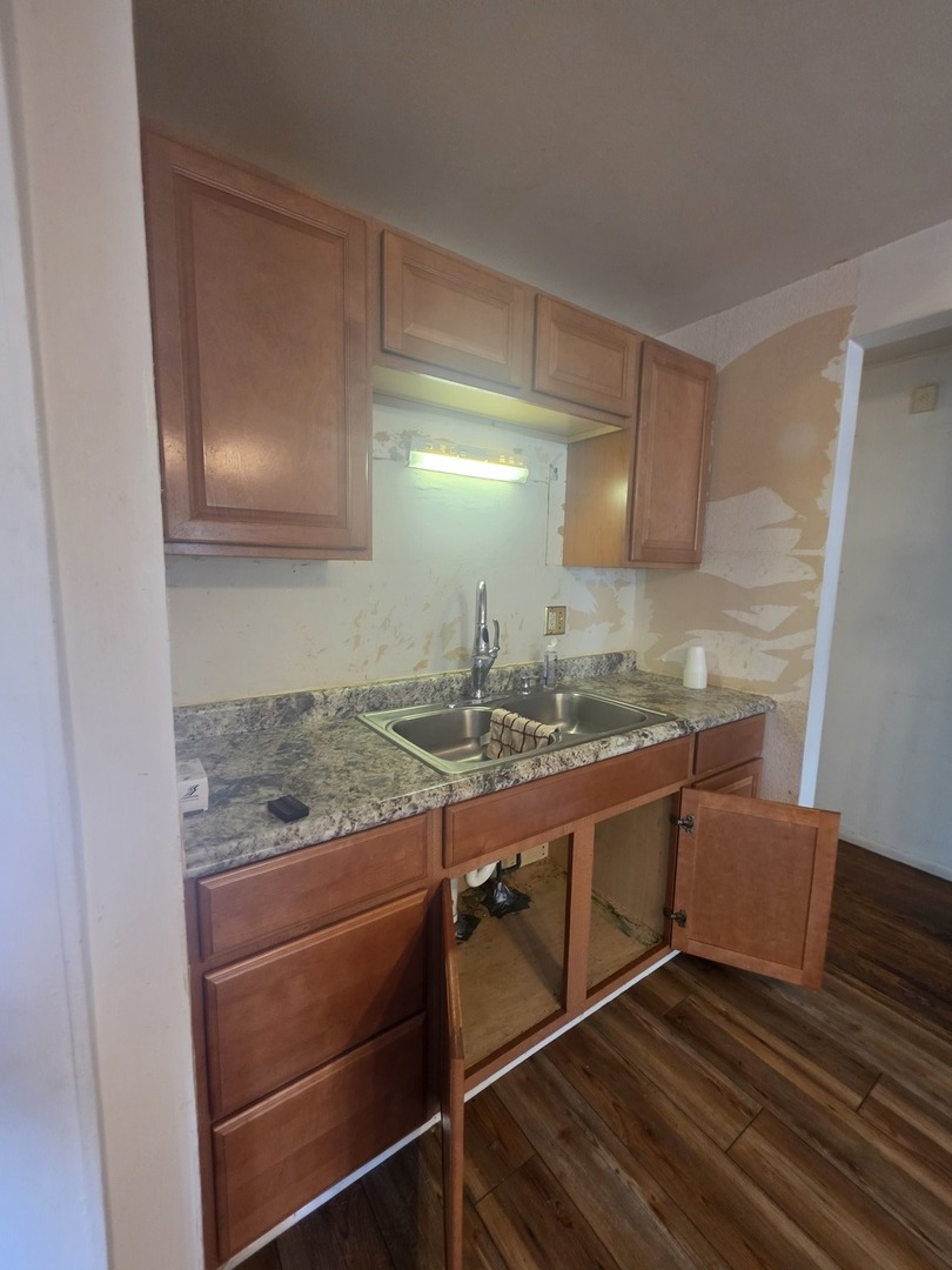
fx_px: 477
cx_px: 476
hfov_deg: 89.9
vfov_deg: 106.2
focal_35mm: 13
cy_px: 635
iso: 200
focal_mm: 2.2
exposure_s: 1/60
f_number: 1.9
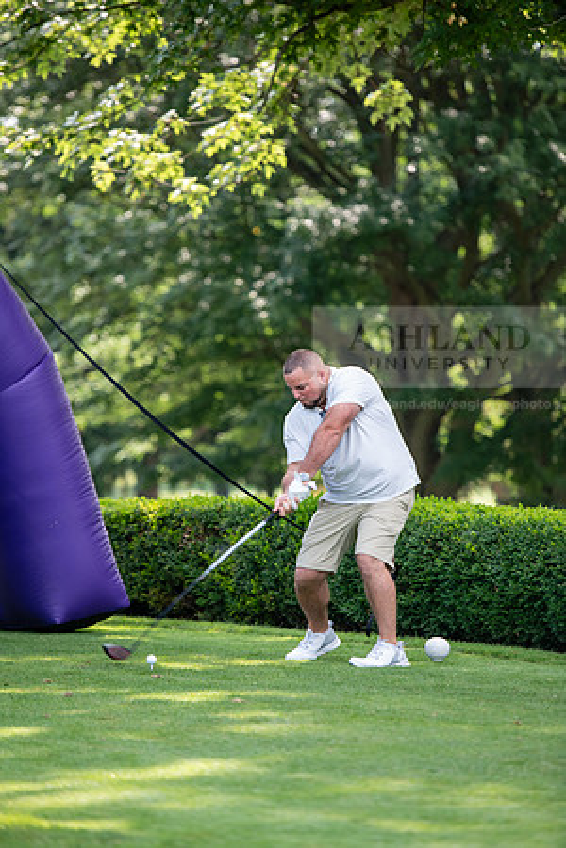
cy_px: 424
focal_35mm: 175
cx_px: 283
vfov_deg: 11.7
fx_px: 4127
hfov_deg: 7.8
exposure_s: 1/800
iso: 400
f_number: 3.2
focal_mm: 175
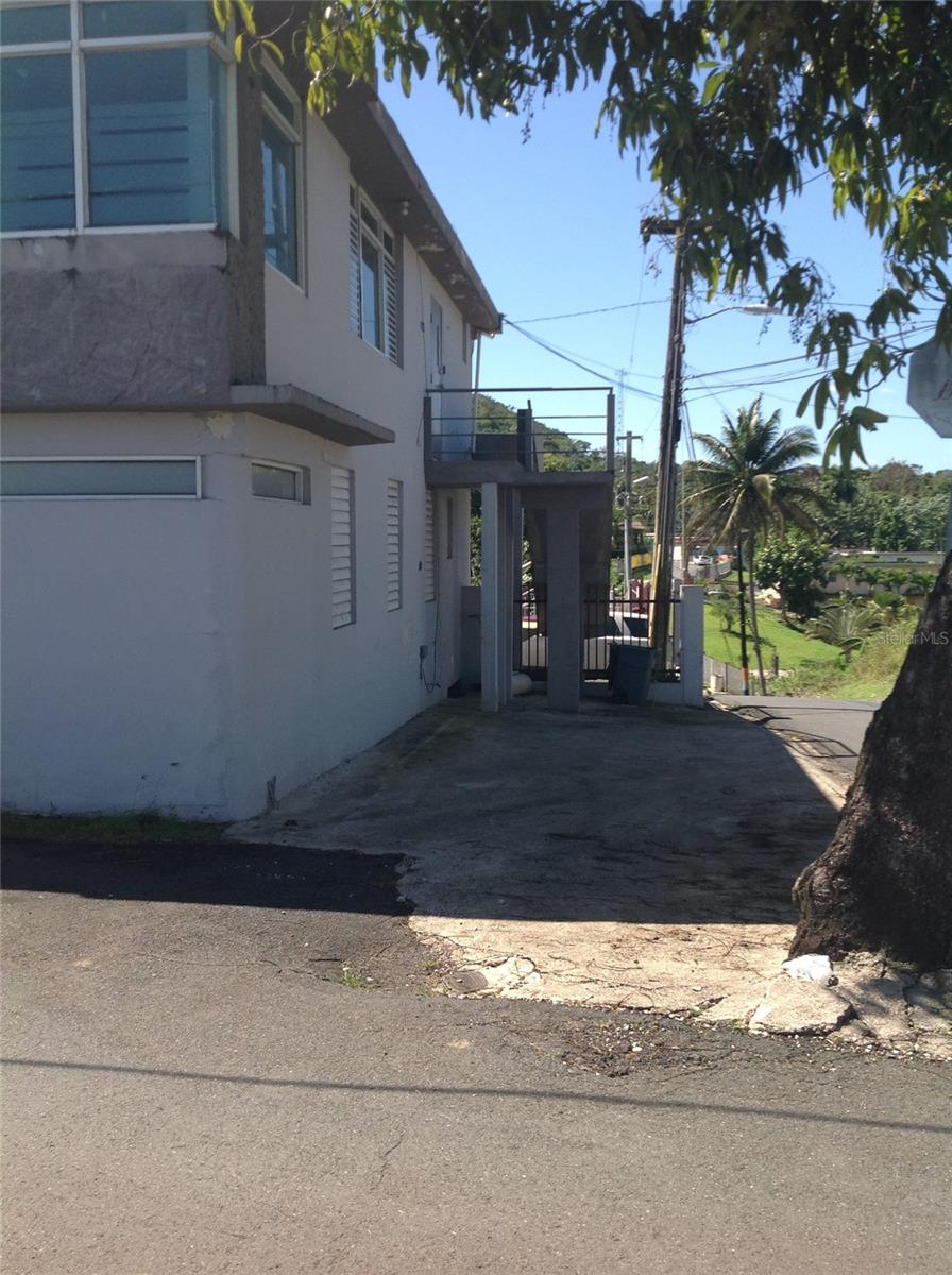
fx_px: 1287
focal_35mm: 35
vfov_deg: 52.7
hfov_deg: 40.6
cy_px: 638
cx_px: 476
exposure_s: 1/1008
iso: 50
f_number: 2.4
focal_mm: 4.28
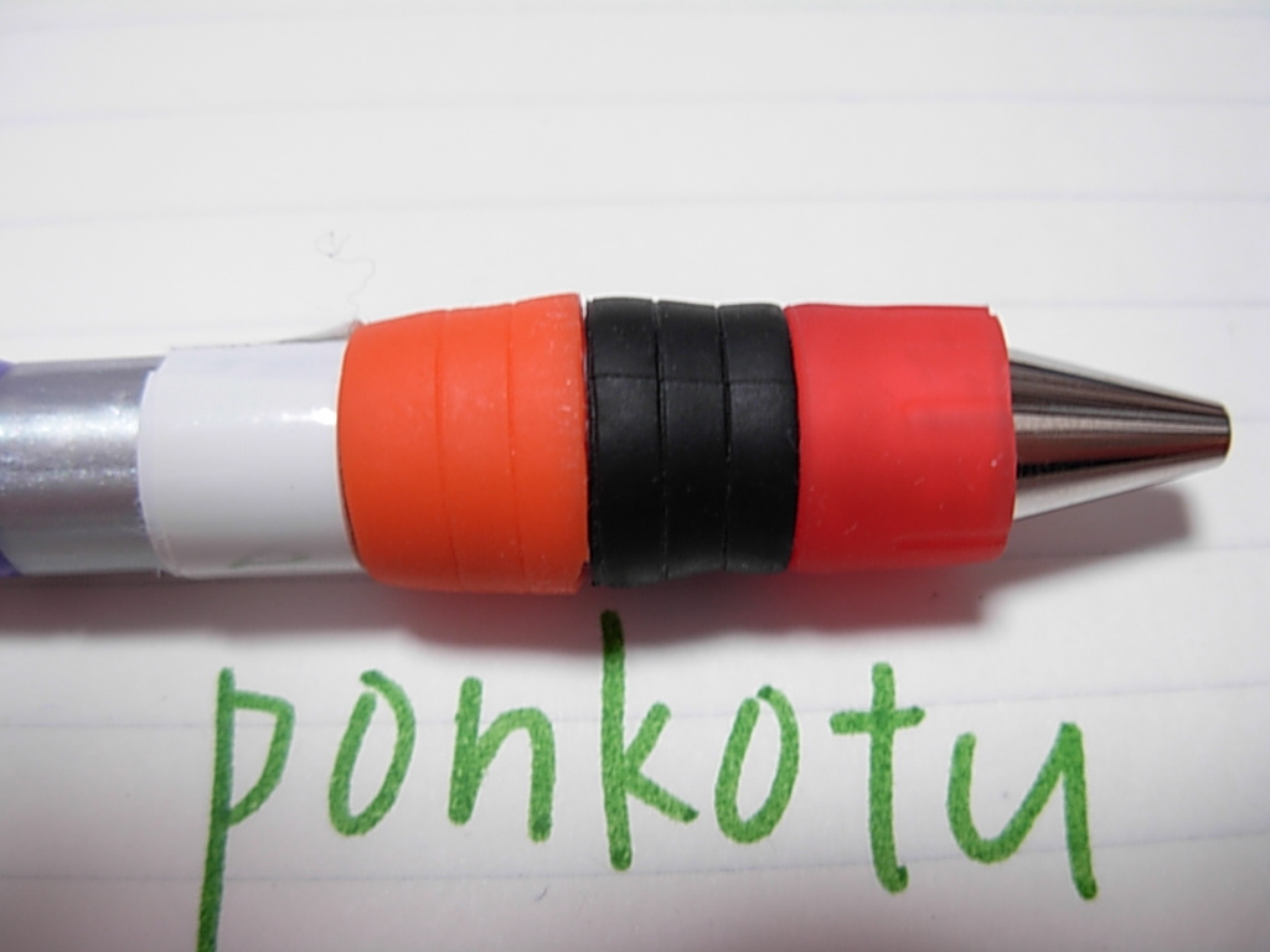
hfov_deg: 49.0
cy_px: 476
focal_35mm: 38
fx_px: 1394
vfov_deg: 37.7
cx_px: 635
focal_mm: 6.3
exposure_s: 1/6.1
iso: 79
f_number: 2.9
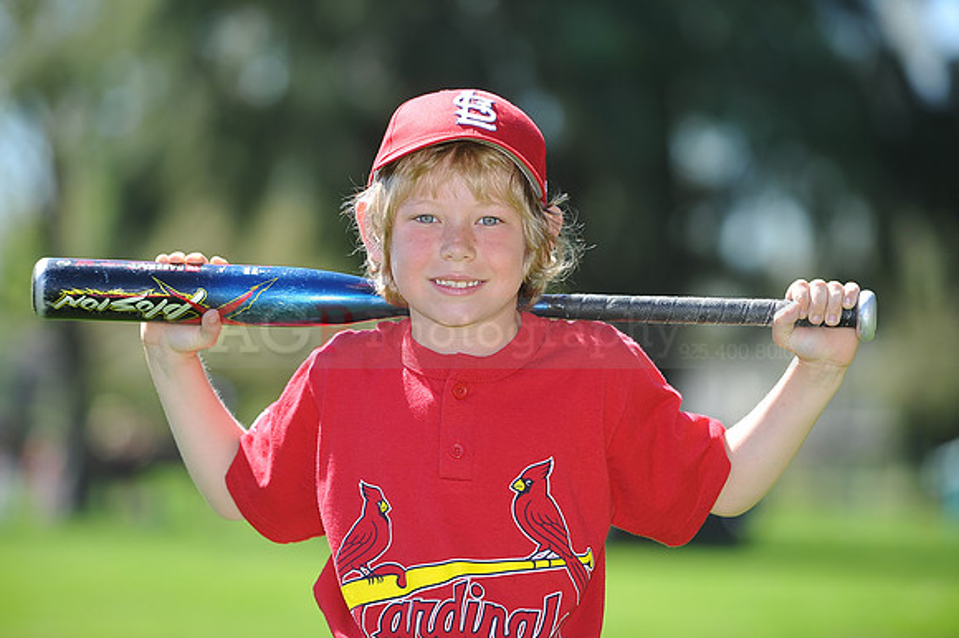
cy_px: 319
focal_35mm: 200
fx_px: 5325
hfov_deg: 10.3
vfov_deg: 6.9
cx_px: 480
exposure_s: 1/500
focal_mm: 200
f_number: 4.5
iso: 200
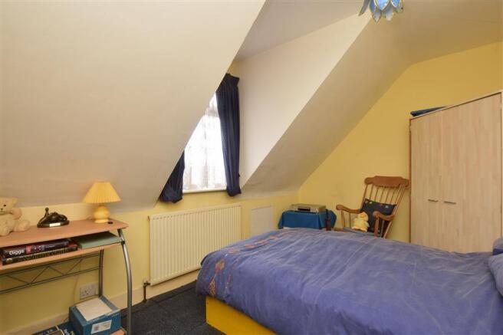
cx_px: 252
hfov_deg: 100.4
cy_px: 168
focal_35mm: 15
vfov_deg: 77.3
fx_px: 210
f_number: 5.6
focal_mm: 10
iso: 400
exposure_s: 1/10
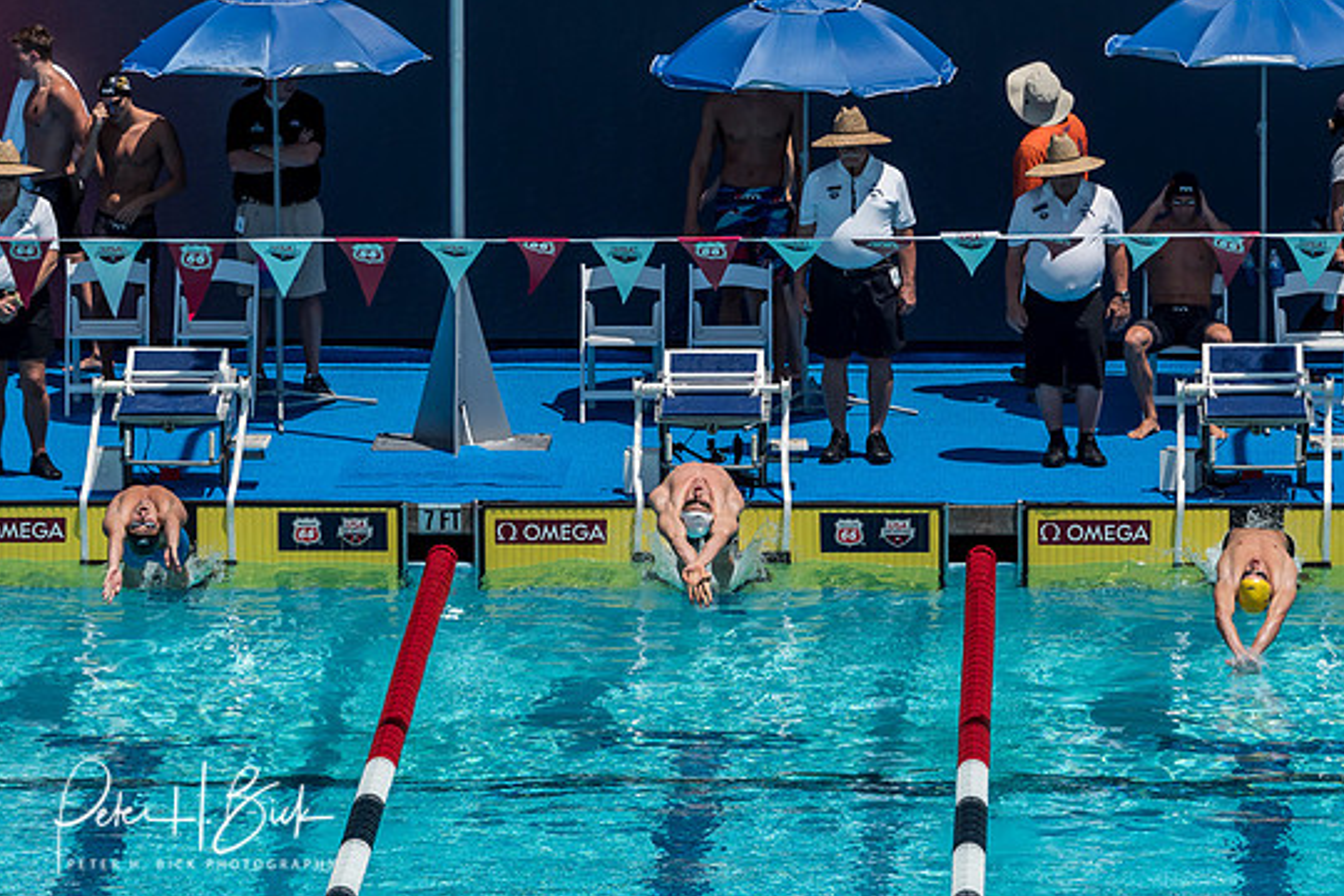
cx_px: 702
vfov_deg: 4.3
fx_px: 11834
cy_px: 409
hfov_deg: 6.5
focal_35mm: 317
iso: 250
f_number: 7.1
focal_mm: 136
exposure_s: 1/1600
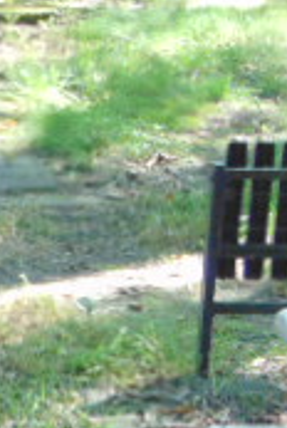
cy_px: 532
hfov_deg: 7.0
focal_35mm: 192
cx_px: -260
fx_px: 2287
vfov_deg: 10.5
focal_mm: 9
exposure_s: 1/160
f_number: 3.5
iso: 500
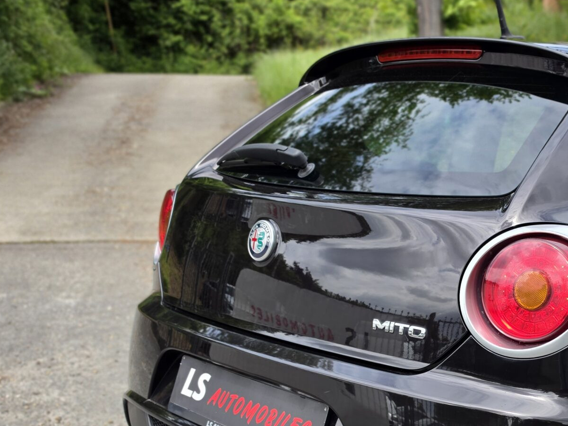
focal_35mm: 49
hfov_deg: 35.9
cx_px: 537
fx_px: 804
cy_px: 381
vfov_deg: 28.6
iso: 64
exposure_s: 1/2088
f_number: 1.4
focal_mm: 6.5
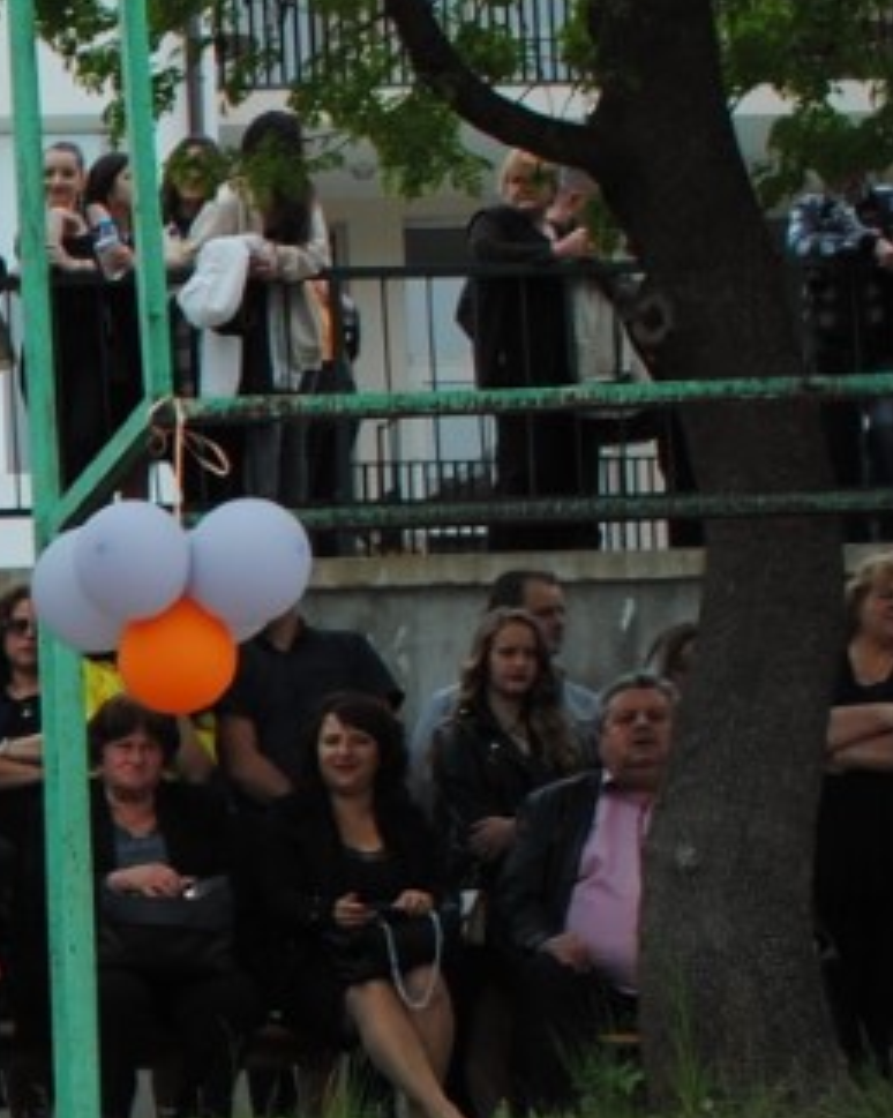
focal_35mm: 155
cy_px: 1028
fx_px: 5126
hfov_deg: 9.2
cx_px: -1040
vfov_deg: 12.3
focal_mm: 22
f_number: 6.3
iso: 100
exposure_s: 1/160
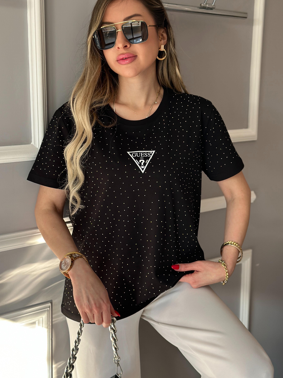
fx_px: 578
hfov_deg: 27.5
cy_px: 182
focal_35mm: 53
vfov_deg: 36.2
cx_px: 150
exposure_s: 1/97
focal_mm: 6.86
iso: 125
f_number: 1.78
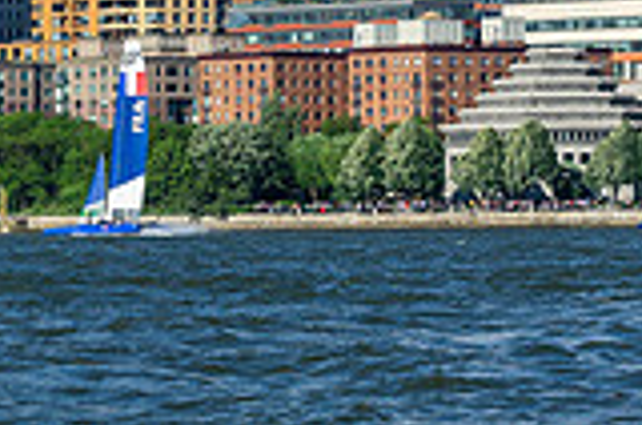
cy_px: -345
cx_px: -301
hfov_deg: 5.5
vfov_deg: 3.7
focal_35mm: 369
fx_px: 6567
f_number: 5.6
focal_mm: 100
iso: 400
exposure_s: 1/2000
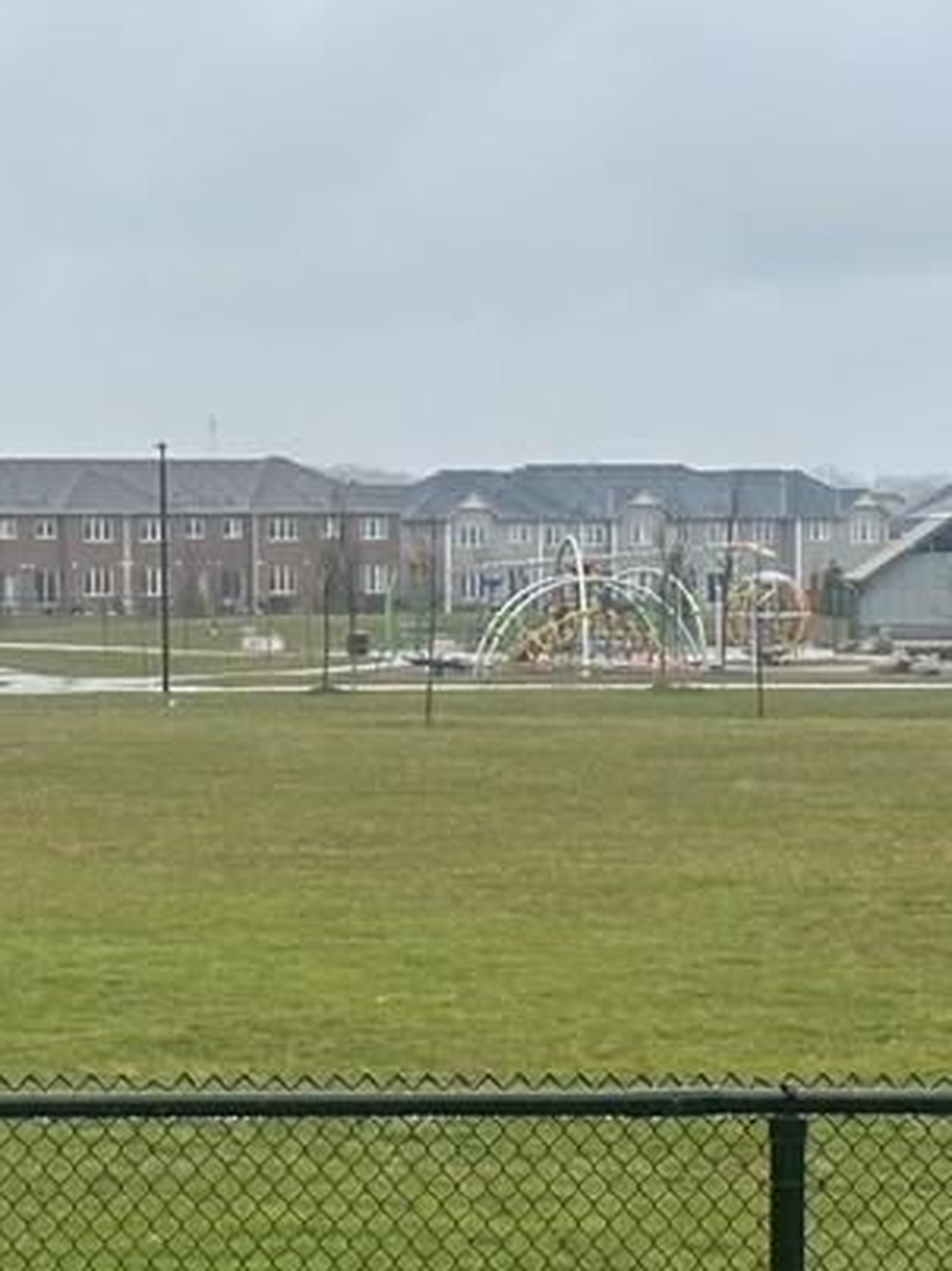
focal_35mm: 122
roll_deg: +0.7
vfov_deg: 16.1
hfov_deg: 12.1
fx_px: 4476
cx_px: 148
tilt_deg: -4.0
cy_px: 842
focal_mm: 6.86
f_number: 1.78
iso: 64
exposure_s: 1/1050
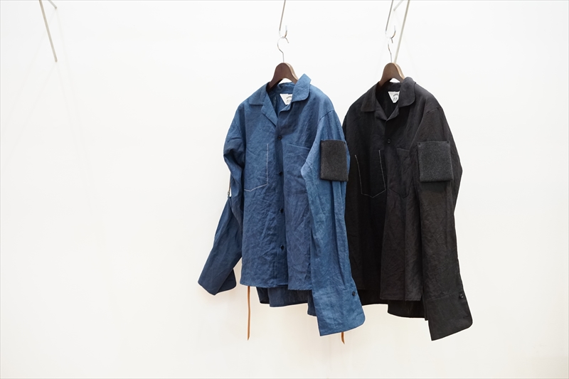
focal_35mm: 55
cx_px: 284
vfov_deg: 24.6
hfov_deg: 36.3
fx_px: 869
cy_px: 190
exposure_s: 1/60
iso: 1600
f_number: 4
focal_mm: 55
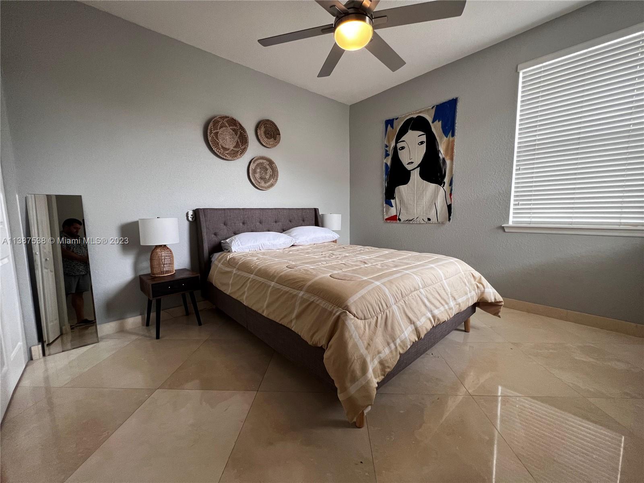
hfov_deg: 106.2
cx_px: 322
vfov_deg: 89.9
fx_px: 242
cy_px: 242
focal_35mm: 13
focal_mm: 1.57
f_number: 1.8
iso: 250
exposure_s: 1/60
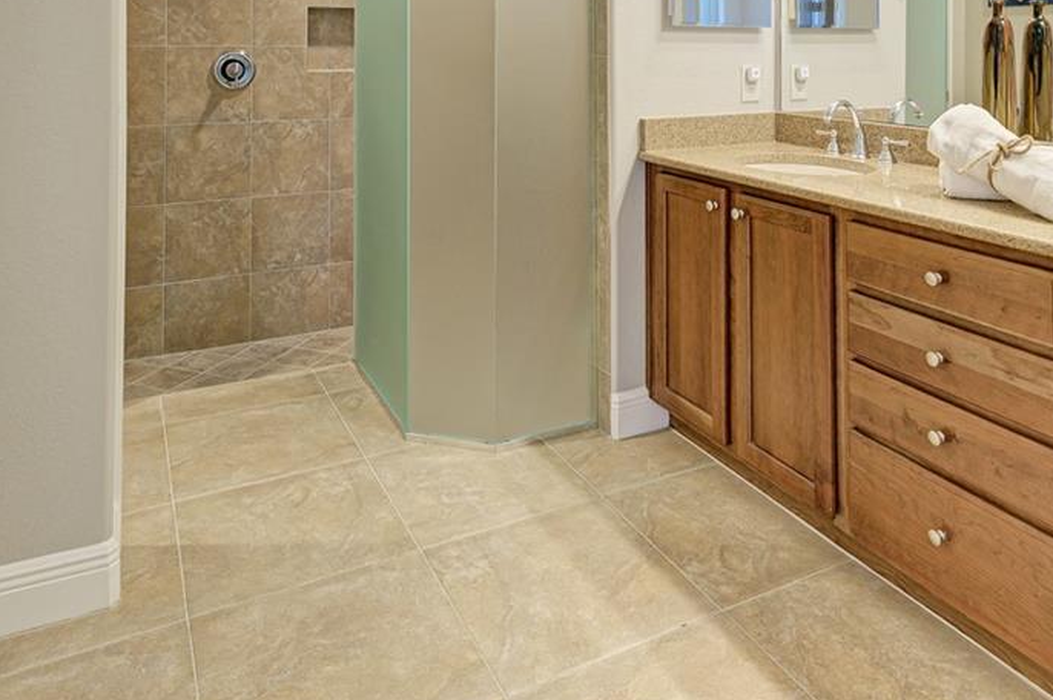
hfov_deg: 65.5
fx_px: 818
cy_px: 58
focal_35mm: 28
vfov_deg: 42.2
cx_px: 562
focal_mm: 12
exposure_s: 1
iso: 200
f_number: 9
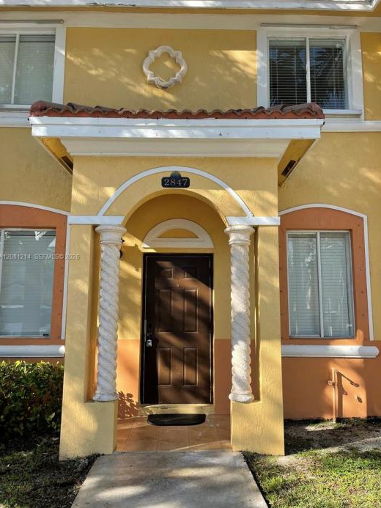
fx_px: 396
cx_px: 196
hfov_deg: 51.4
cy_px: 257
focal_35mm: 27
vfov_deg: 65.3
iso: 32
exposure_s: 1/1043
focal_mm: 4.2
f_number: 1.6
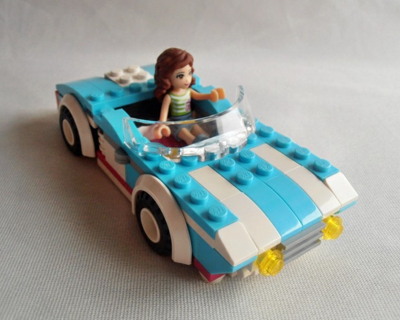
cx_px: 184
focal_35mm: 39
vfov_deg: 38.2
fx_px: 462
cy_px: 161
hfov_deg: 46.8
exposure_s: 1/40
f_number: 3.9
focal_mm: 6.61
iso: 125
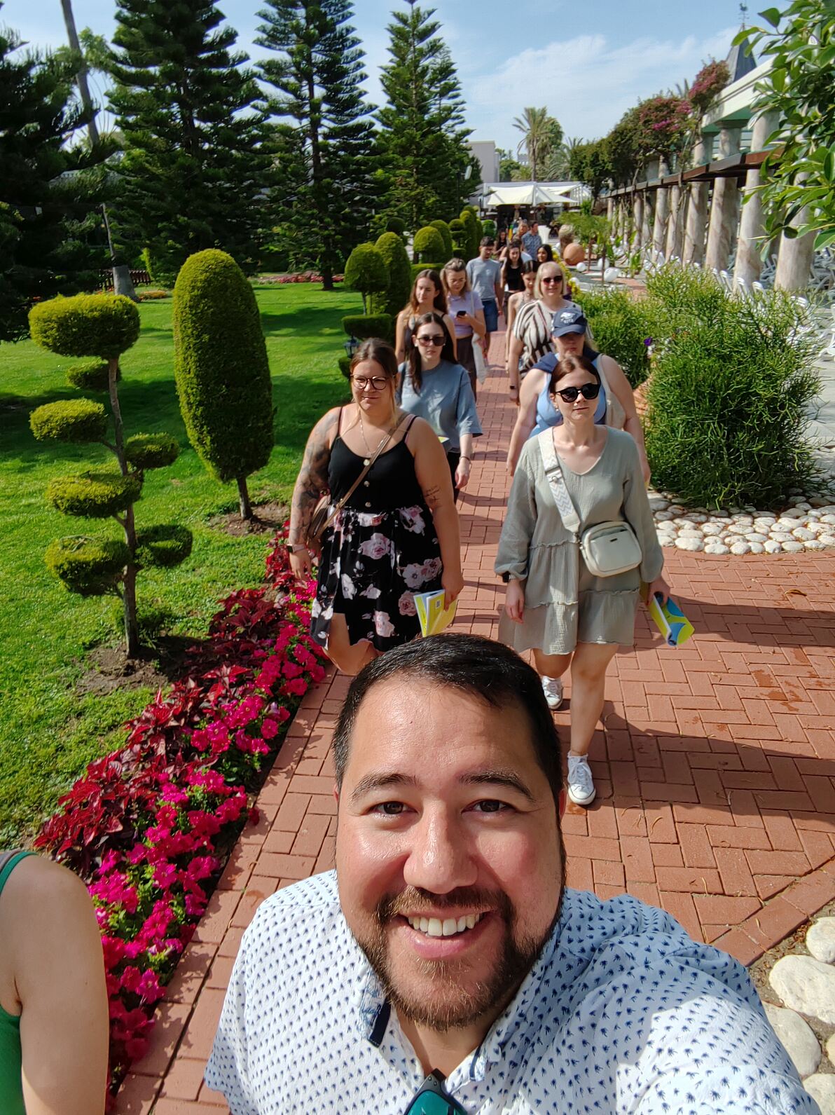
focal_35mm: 23
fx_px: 740
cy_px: 558
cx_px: 418
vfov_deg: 73.9
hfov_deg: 58.8
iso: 50
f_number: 2.4
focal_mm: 2.66
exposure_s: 1/380
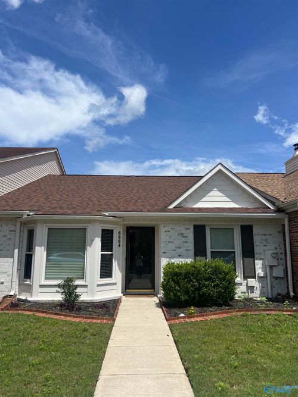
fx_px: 299
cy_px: 198
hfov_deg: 53.0
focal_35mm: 26
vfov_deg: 67.3
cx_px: 149
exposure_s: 1/7463
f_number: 1.5
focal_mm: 5.7
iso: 50
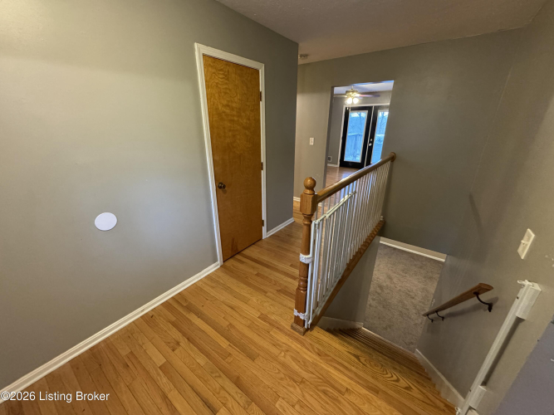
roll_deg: +0.1
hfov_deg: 102.1
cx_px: 277
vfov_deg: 85.7
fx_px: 224
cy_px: 208
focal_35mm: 14
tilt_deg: -21.6
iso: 800
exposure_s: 1/60
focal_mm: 2.22
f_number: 2.2
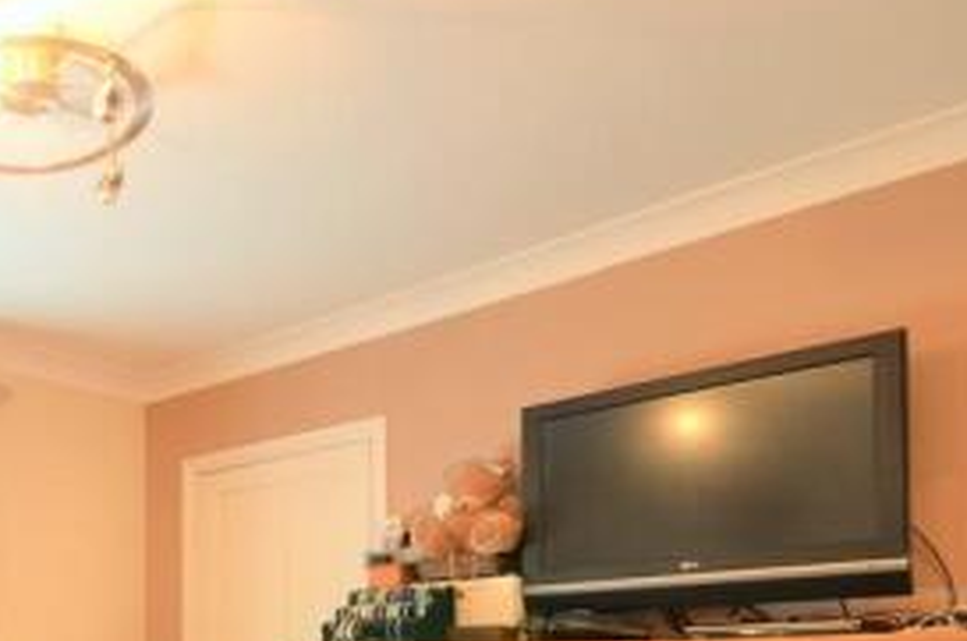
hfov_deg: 45.6
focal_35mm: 36
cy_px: 666
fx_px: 965
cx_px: 18
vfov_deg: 33.1
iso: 400
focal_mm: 10
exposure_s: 1.6
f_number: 8
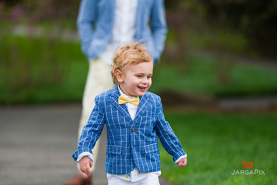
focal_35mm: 185
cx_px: 138
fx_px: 1423
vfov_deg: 7.4
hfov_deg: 11.1
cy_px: 92
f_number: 3.5
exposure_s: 1/800
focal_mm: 185
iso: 200
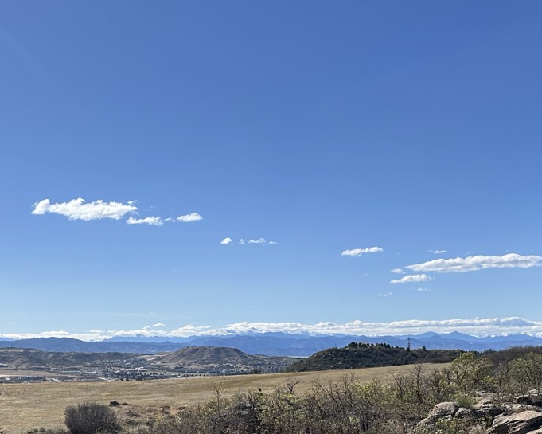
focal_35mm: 55
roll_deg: +0.9
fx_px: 882
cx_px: 112
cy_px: 377
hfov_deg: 33.2
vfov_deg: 26.8
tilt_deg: -2.5
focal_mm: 6.86
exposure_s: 1/7042
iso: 80
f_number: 1.78
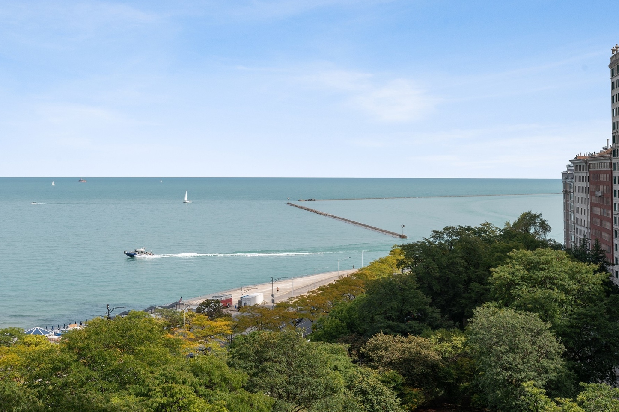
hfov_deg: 35.6
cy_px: 207
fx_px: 963
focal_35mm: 56
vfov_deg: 24.2
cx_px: 314
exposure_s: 1/320
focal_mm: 50
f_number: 9
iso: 100
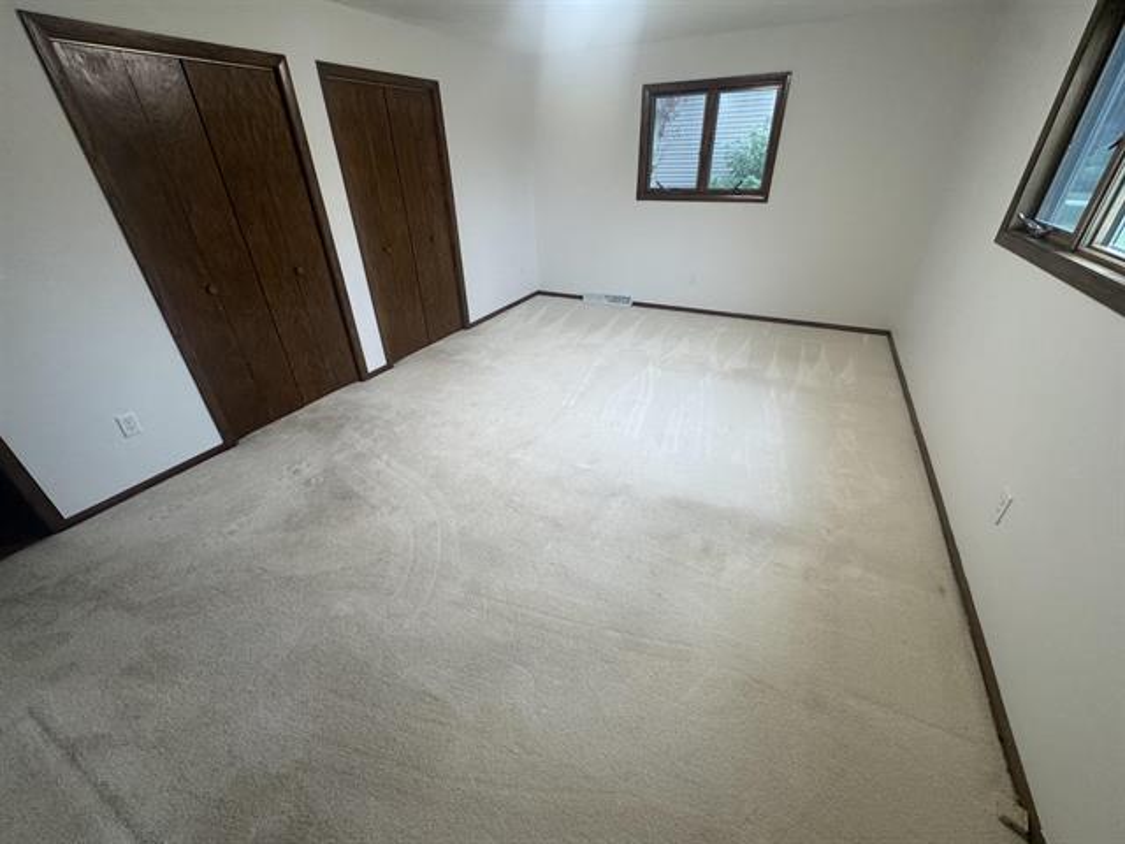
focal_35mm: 14
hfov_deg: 102.1
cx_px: 562
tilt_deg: -30.8
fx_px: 455
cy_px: 422
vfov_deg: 85.7
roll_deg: +1.2
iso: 200
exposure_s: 1/120
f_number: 2.2
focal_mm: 2.22
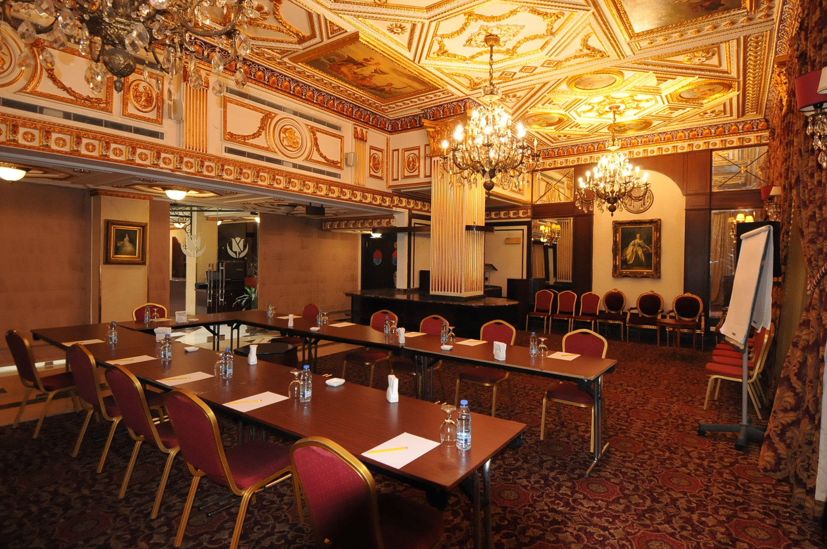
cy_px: 274
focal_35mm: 18
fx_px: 413
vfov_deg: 67.2
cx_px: 414
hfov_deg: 90.1
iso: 1000
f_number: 5
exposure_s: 1/30
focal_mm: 12
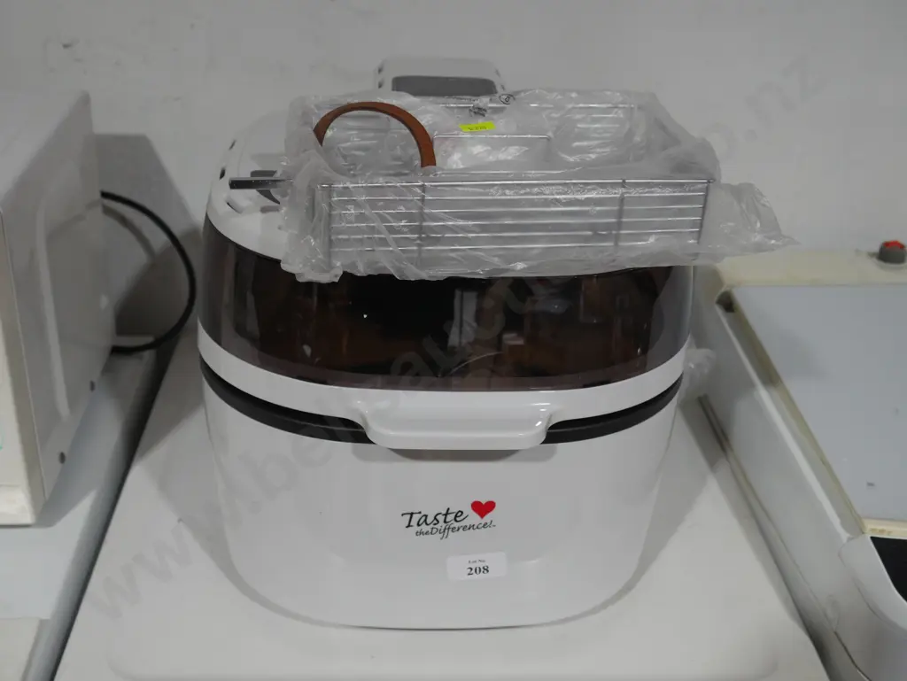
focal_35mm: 44
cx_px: 454
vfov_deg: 32.9
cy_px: 340
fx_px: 1153
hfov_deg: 42.9
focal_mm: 22
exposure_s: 1/60
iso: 500
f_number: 4.7
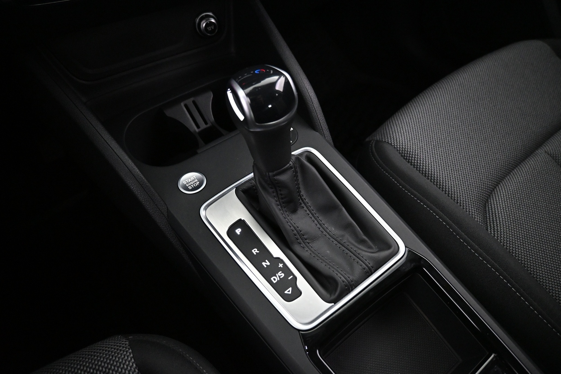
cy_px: 187
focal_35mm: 24
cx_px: 280
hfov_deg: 73.7
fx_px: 374
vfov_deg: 53.1
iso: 4000
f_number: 3.5
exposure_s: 1/40
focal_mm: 16
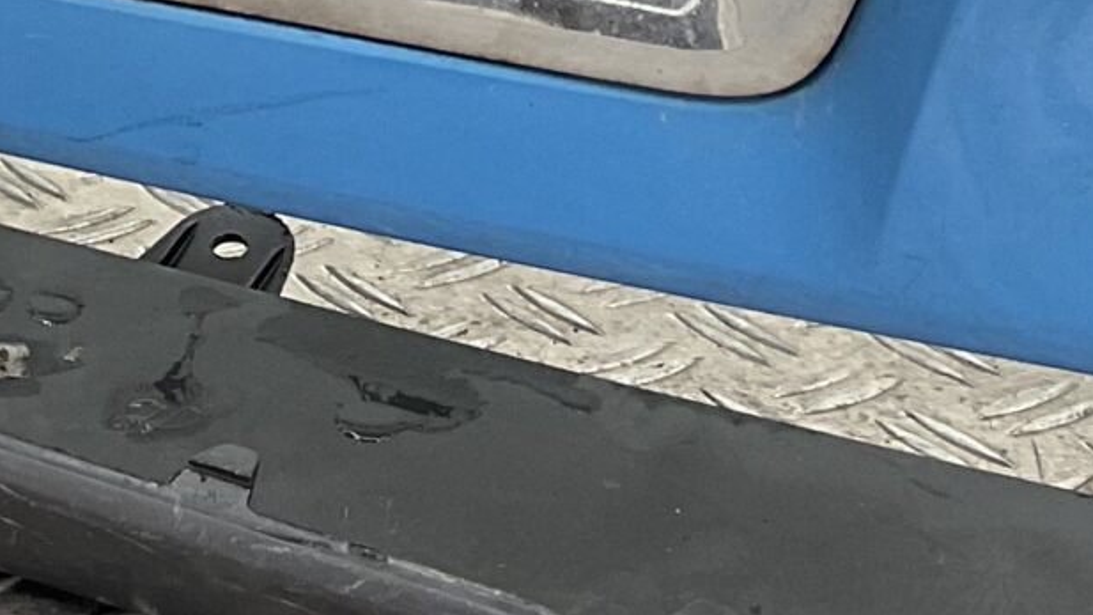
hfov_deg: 15.9
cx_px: -103
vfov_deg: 8.5
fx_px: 3796
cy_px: -801
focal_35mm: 131
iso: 25
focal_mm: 3
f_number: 1.8
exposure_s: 1/100
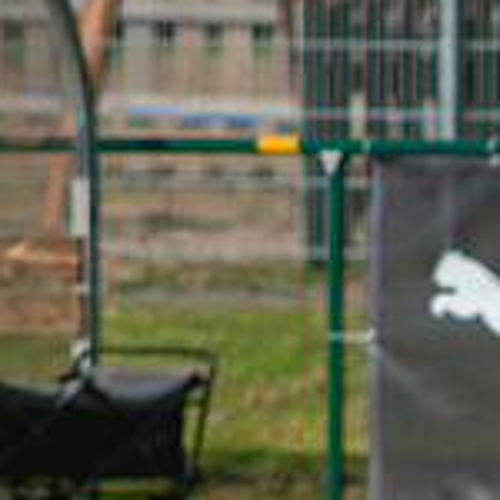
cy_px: 251
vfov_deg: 0.8
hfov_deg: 0.8
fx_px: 35298
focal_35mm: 2160
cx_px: 698
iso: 200
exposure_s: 1/1600
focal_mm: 420
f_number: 4
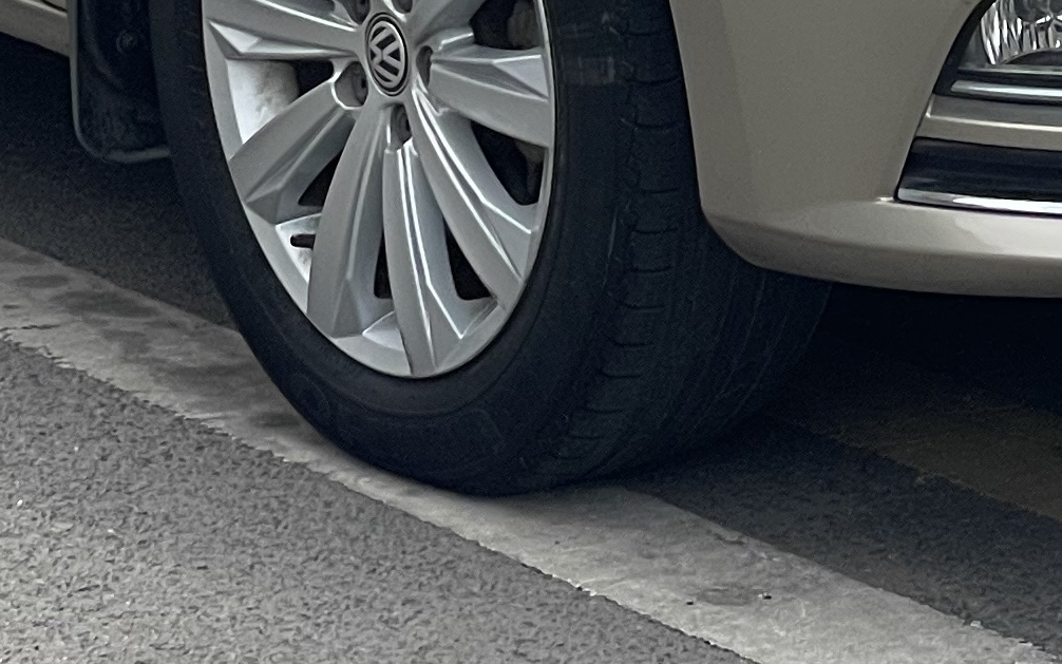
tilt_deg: -8.0
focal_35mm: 221
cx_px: 712
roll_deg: +1.1
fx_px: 6397
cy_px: -488
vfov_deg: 5.8
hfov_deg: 9.5
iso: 25
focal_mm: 6
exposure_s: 1/1065
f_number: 2
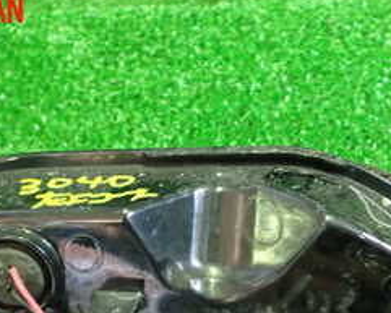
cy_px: 357
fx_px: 787
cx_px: 216
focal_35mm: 68
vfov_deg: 21.2
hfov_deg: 27.9
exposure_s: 1/25
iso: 800
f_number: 2.2
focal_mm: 5.05
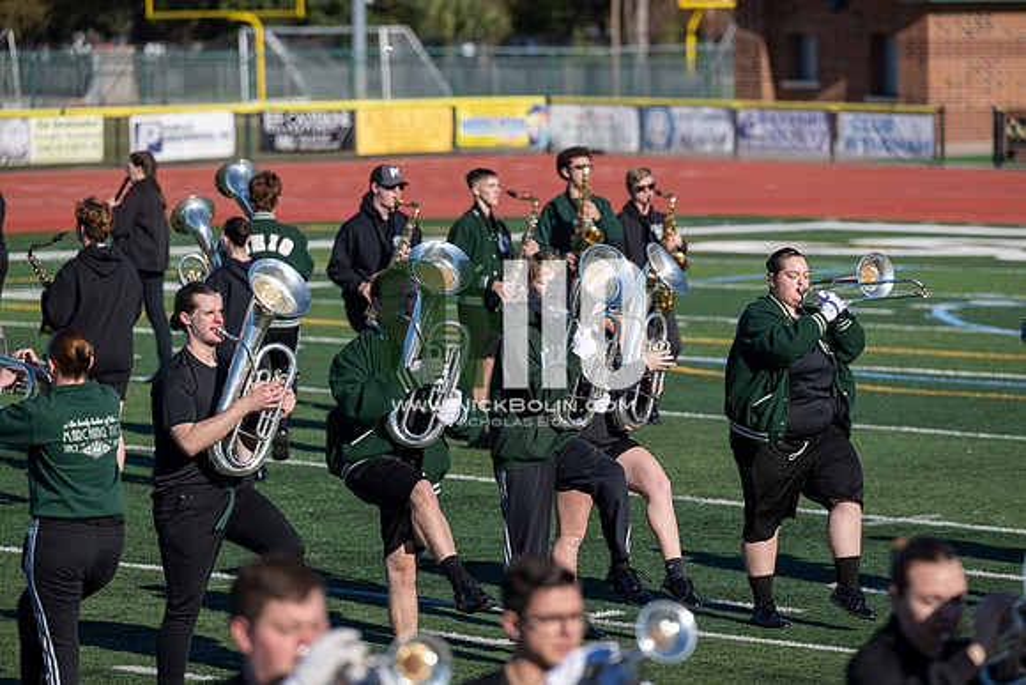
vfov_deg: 7.2
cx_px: 513
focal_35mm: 190
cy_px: 342
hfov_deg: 10.8
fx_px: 5416
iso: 160
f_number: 4
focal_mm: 190
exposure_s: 1/2000
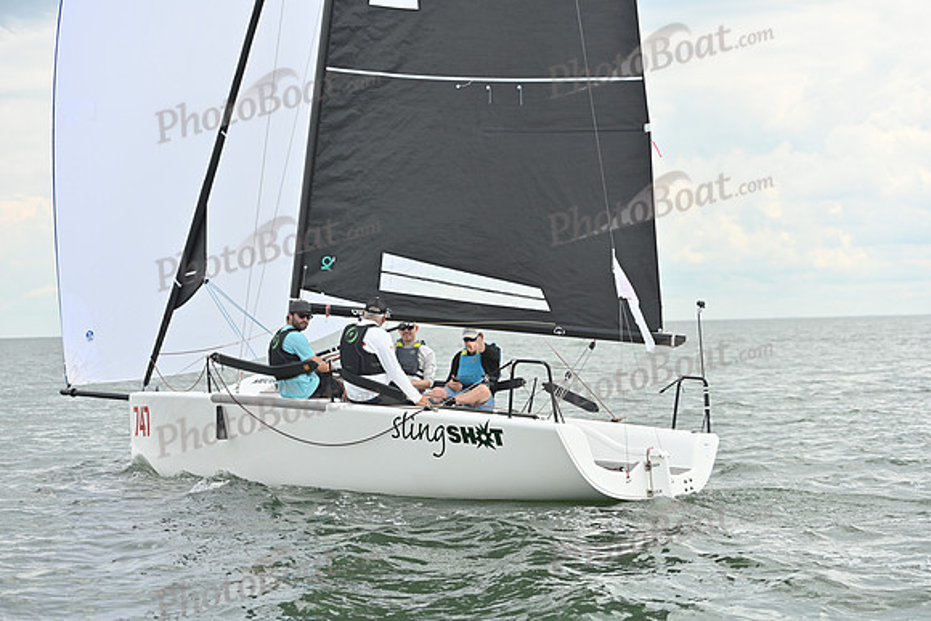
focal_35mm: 70
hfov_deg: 28.8
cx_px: 466
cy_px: 310
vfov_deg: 19.5
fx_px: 1811
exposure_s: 1/3200
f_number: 3.5
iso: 320
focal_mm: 70
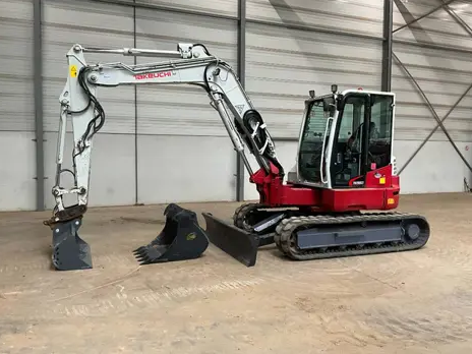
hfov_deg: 60.0
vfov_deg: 46.8
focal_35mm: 30
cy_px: 179
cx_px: 238
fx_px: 409
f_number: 1.8
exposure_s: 1/60
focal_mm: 3
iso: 80
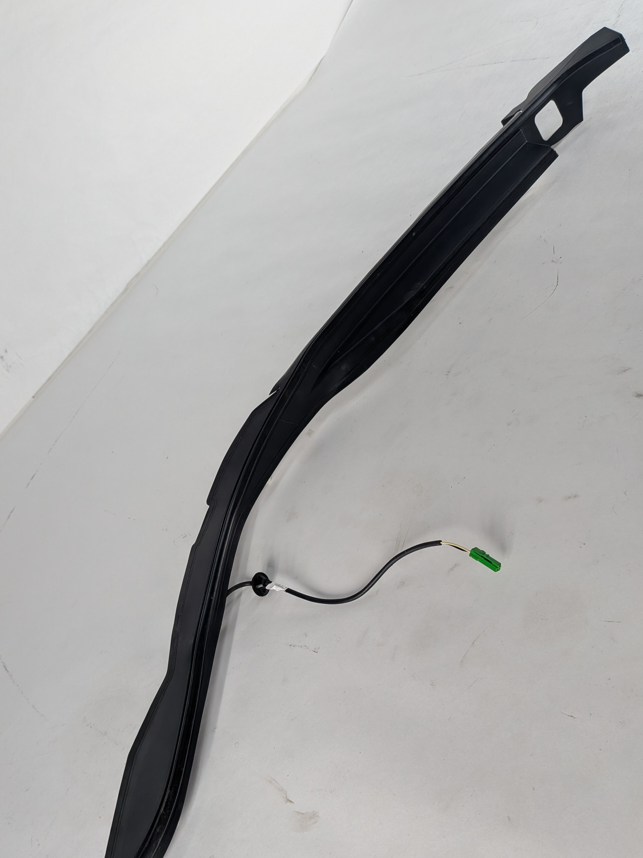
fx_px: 694
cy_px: 471
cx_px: 296
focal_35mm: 28
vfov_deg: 63.3
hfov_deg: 49.7
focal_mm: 4.53
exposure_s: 1/436
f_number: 1.7
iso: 44
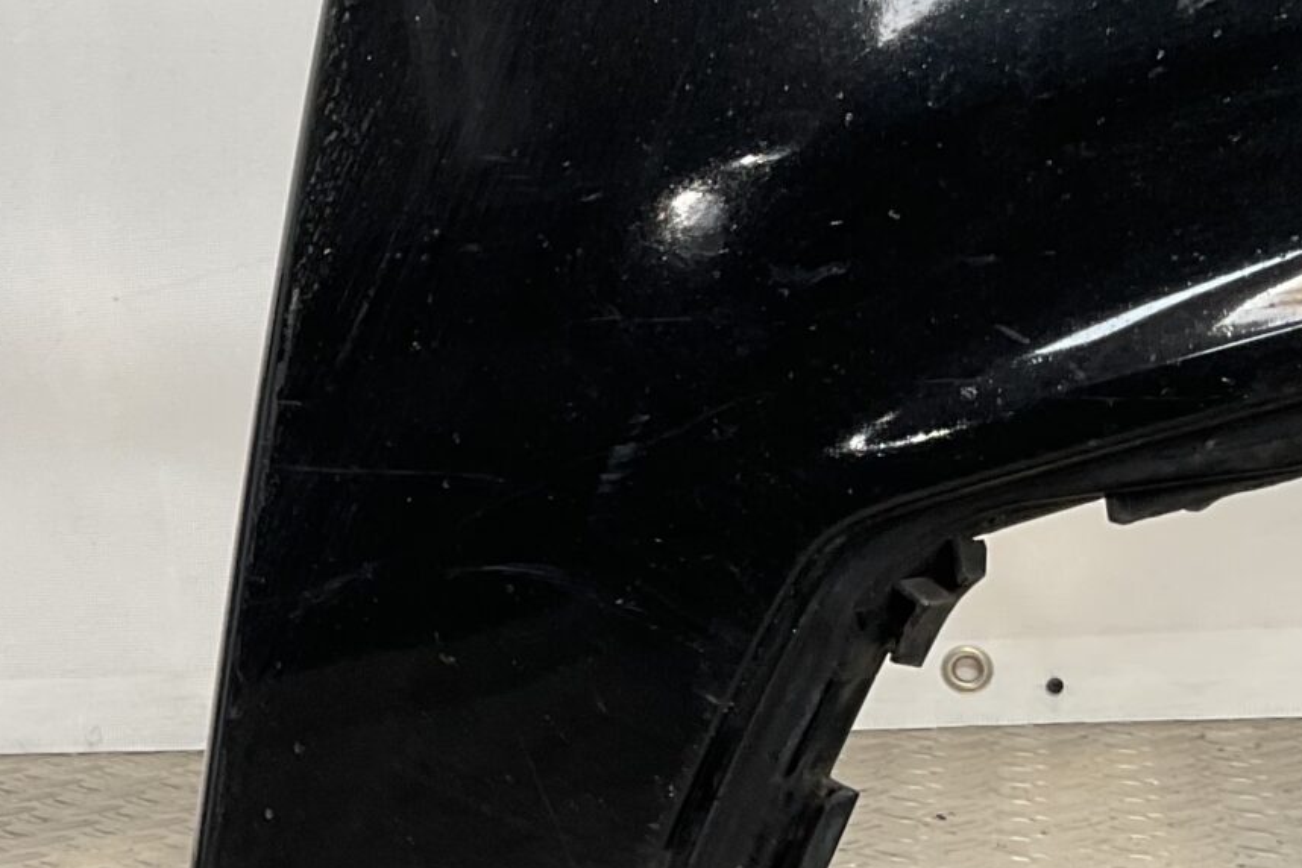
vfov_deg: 15.2
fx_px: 3255
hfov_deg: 21.3
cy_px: 569
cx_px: -181
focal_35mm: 90
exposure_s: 1/279
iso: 16
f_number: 1.8
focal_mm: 3
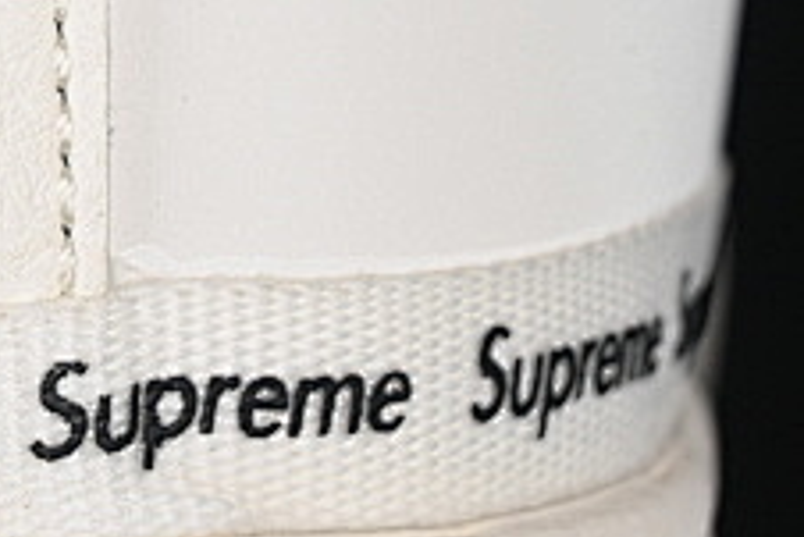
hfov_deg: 5.7
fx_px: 8000
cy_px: -146
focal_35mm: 358
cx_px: -178
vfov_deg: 3.8
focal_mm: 50
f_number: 7.1
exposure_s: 1/80
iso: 160
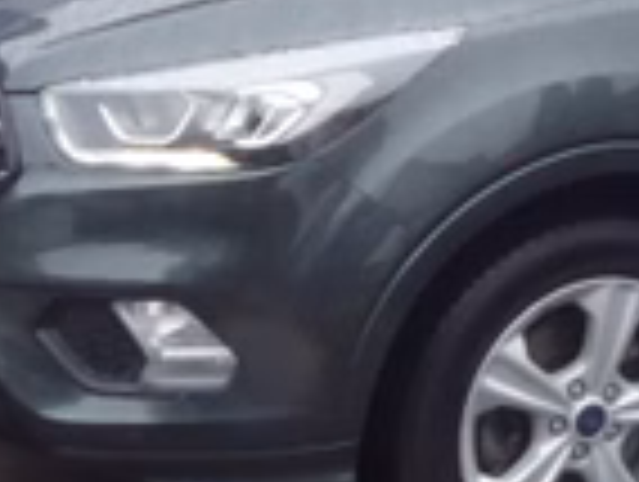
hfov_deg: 14.1
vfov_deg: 10.8
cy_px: -153
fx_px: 2496
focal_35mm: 135
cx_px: 792
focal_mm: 4.3
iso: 400
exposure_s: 1/40
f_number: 7.1
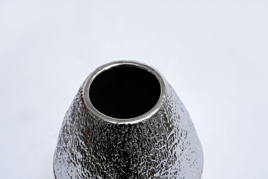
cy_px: 90
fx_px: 522
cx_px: 134
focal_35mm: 70
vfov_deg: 19.5
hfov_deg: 28.8
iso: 3200
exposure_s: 1/125
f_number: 13
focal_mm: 70
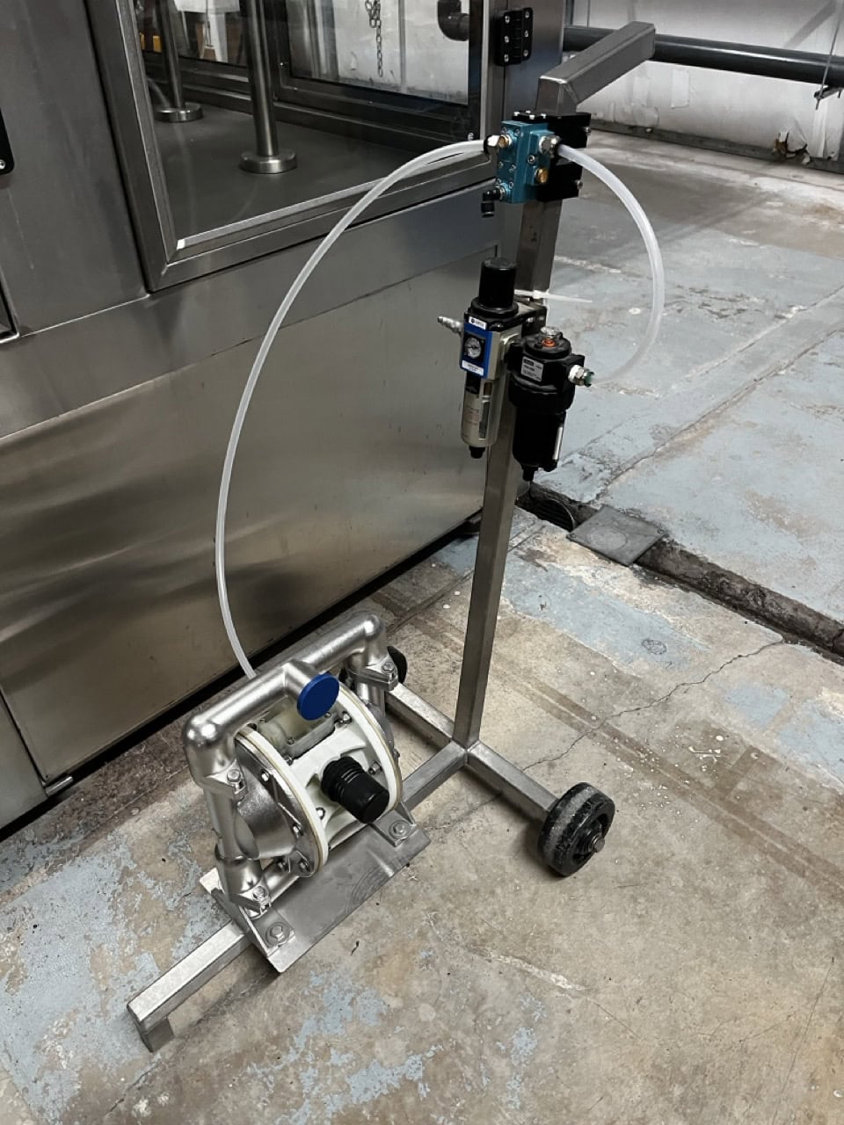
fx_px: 845
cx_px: 422
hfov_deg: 53.1
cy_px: 562
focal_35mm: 26
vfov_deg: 67.3
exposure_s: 1/39
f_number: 1.6
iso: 400
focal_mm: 5.1
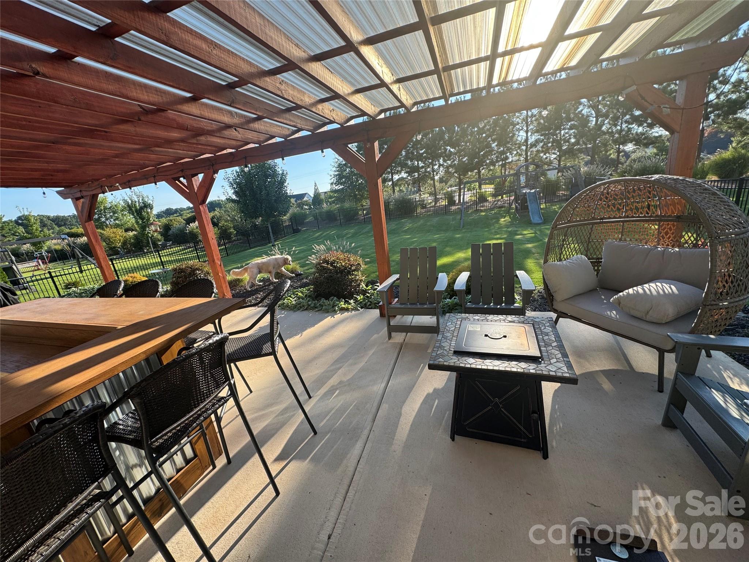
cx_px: 374
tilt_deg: -17.9
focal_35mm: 14
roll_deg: +7.5
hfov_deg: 102.1
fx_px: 303
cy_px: 281
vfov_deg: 85.7
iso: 40
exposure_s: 1/438
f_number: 2.2
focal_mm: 2.22
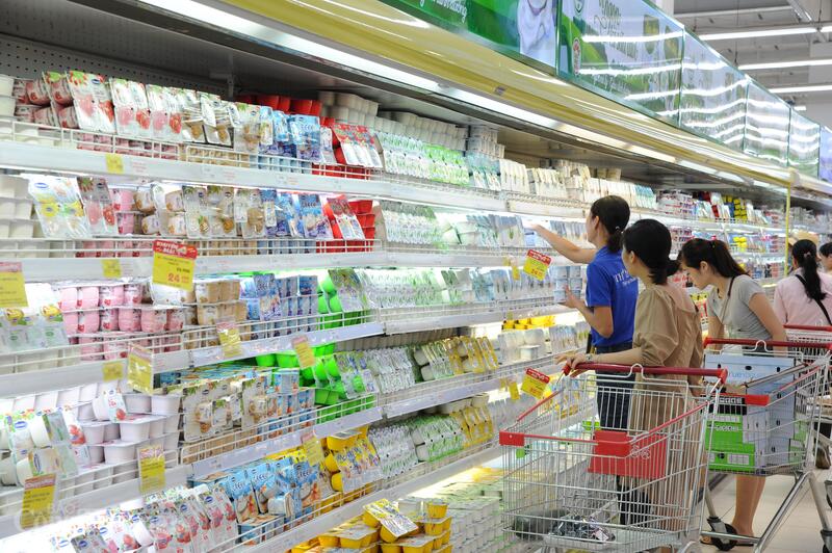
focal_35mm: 62
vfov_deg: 21.9
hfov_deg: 32.4
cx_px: 416
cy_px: 276
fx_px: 1432
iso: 1600
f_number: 6.3
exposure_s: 1/100
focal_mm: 62
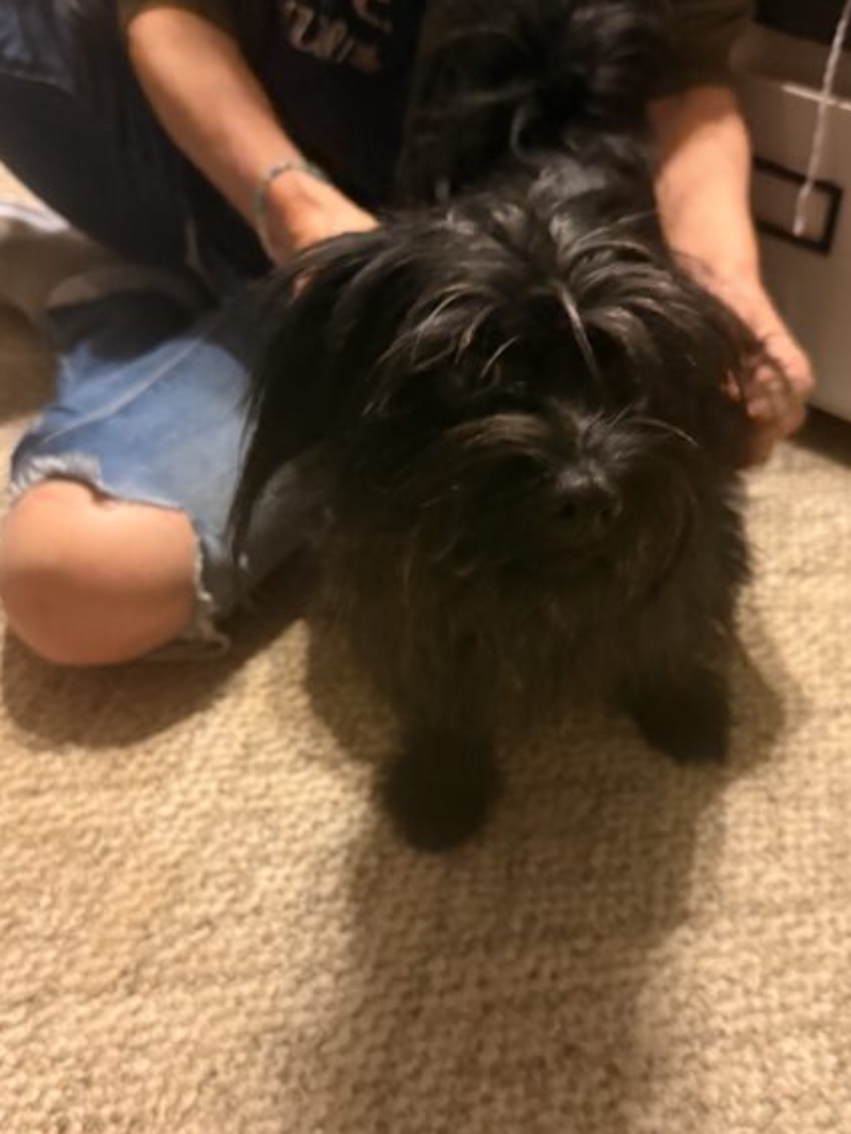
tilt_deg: -37.6
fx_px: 1114
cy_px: 598
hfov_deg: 41.7
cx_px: 474
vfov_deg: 53.9
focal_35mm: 34
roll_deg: -1.1
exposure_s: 1/30
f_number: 1.78
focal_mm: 6.76
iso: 800
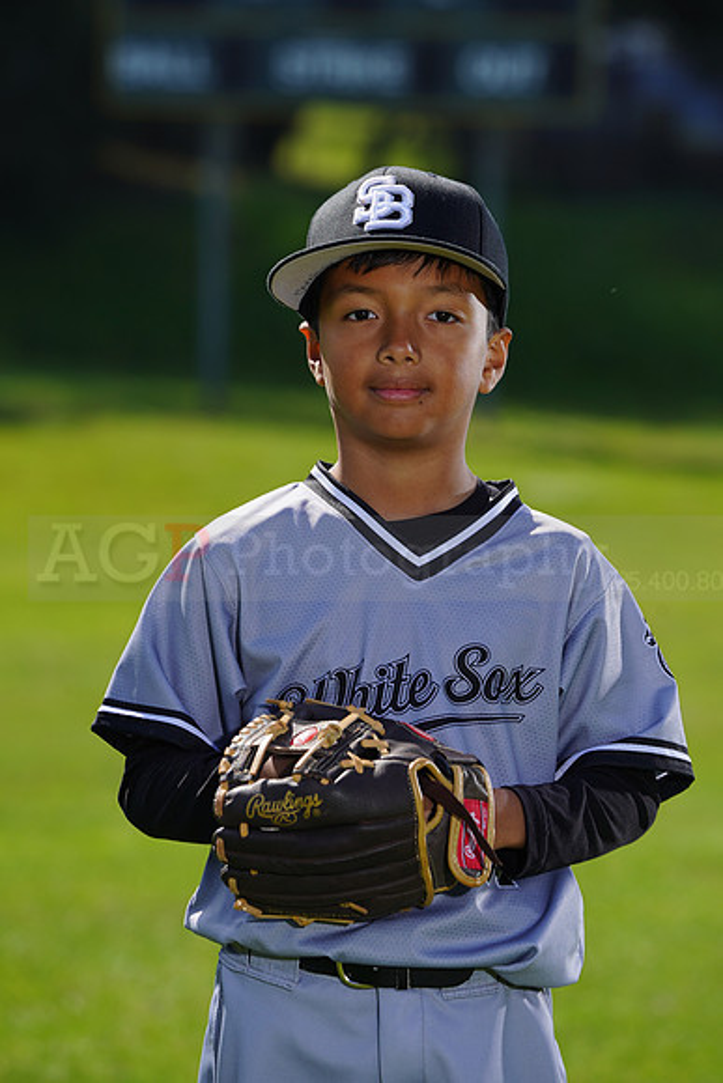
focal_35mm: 250
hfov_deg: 5.5
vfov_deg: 8.2
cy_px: 542
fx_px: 7526
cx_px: 362
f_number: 8
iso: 100
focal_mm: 250
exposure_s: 1/250
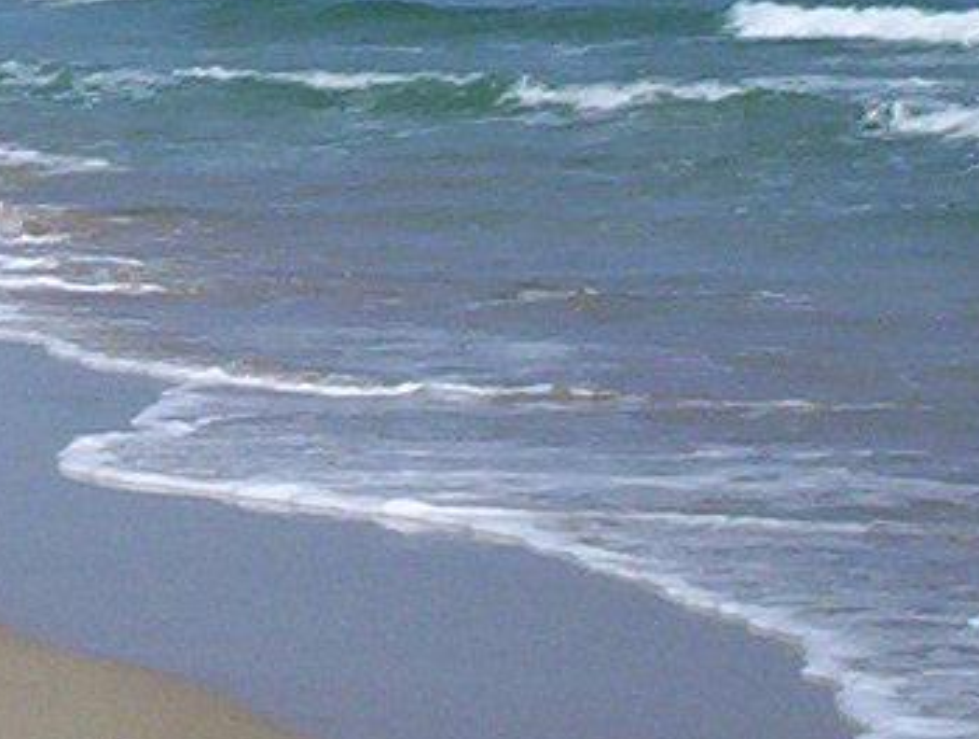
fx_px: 5016
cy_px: -160
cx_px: -464
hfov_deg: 10.8
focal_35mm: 177
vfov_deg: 8.3
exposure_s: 1/2000
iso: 100
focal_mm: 4.99
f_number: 4.5
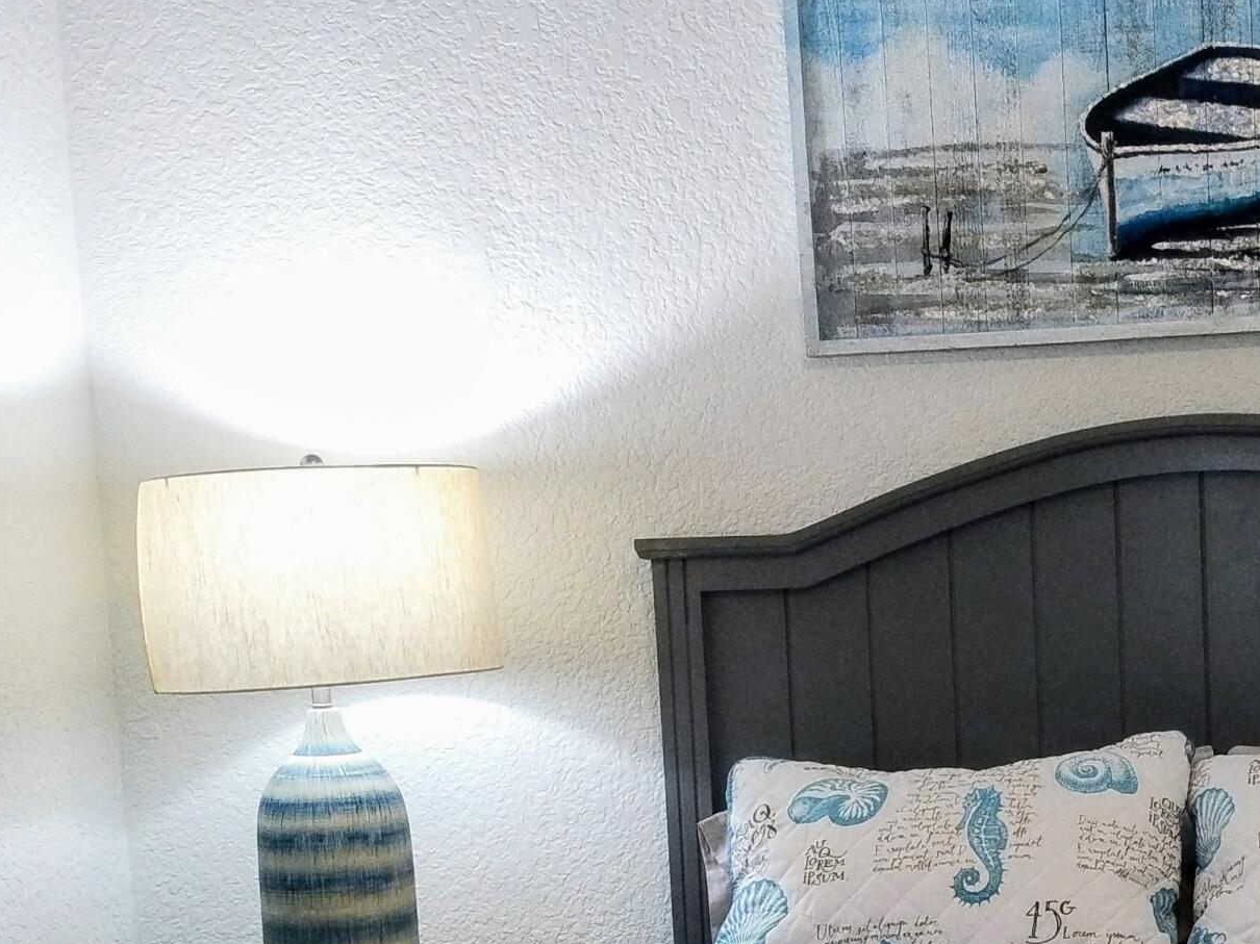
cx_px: 1066
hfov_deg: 30.2
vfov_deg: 23.2
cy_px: 795
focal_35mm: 62
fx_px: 2256
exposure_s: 1/50
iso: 175
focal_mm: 4.71
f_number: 1.7
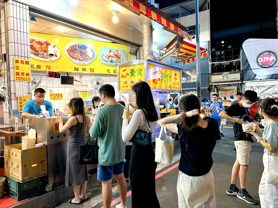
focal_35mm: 24
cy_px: 104
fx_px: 193
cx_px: 139
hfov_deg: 71.6
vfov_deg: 56.8
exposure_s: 1/60
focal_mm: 6.76
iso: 250
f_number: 1.78
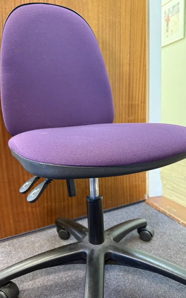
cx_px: 87
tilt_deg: -10.9
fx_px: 211
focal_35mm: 26
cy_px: 148
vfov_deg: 70.4
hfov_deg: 47.5
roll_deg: +2.7
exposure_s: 1/50
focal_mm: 6.76
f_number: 1.78
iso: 500
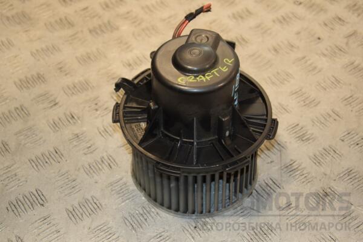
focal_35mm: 68
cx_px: 182
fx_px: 681
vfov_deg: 20.2
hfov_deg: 29.9
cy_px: 121
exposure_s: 1/200
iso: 800
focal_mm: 45
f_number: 5.6
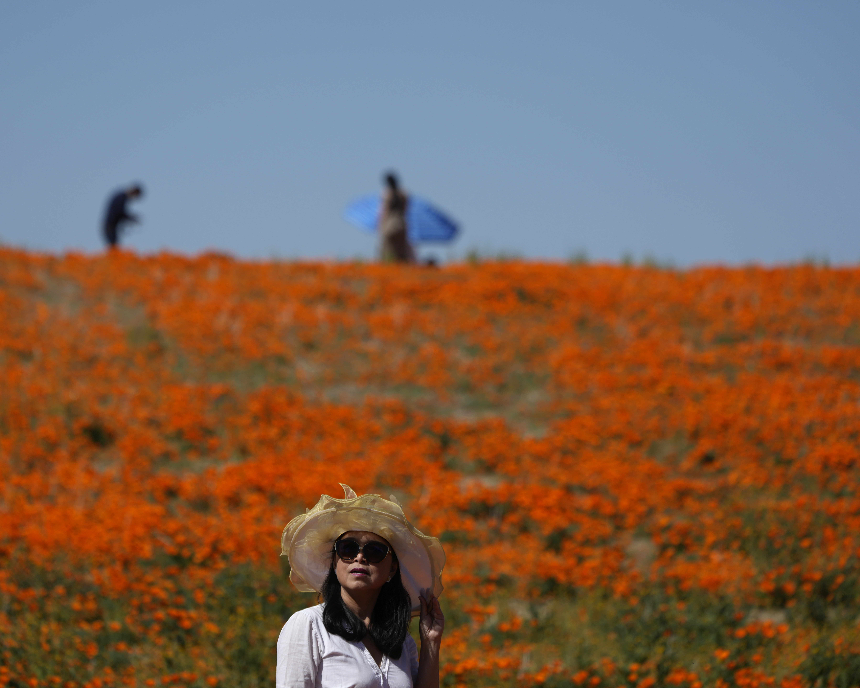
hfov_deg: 5.7
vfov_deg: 4.5
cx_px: 358
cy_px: 344
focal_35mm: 342
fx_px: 8705
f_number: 7.1
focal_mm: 303
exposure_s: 1/1600
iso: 160
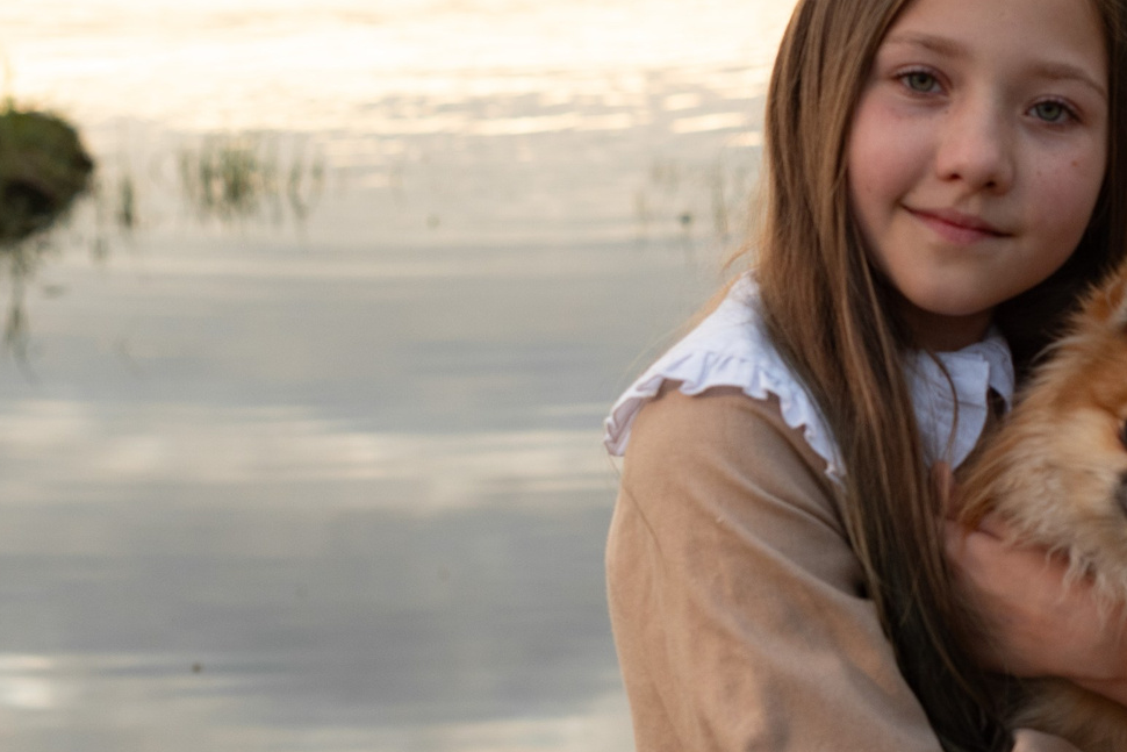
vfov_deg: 10.4
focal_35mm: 132
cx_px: 1186
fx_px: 4133
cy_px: 510
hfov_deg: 15.2
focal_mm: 50
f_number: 5.6
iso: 250
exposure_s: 1/250
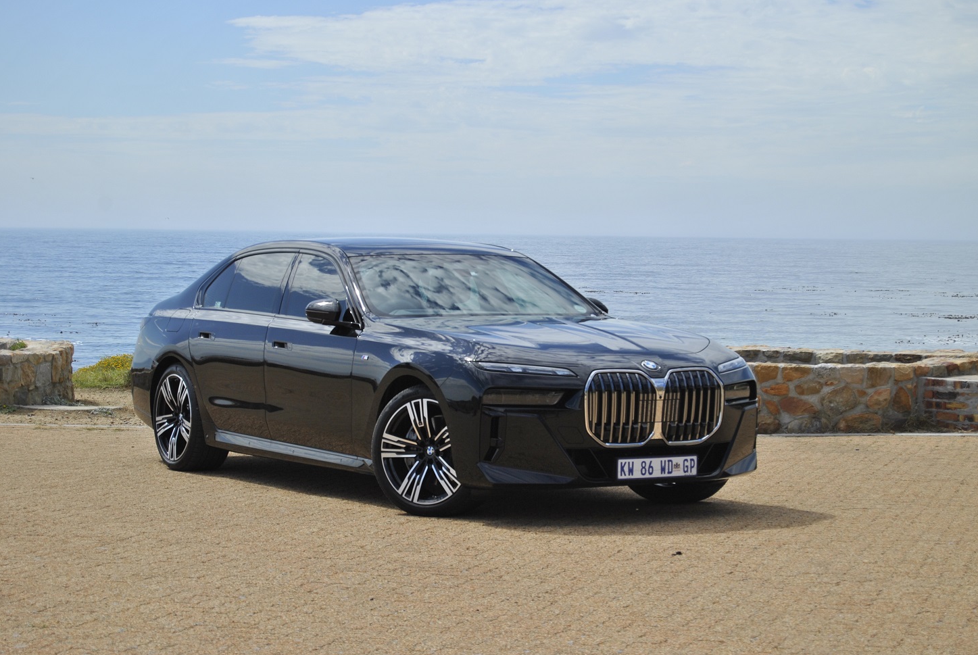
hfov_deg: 23.7
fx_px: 2326
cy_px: 328
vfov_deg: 16.0
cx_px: 493
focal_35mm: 86
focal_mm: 55
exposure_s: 1/1000
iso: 125
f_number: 5.6
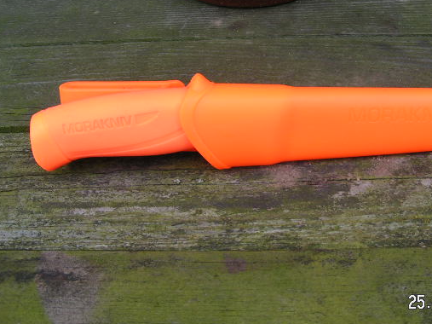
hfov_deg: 39.4
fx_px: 599
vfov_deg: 30.2
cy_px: 137
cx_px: 267
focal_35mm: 48
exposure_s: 1/100
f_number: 4.5
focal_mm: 5.8
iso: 50
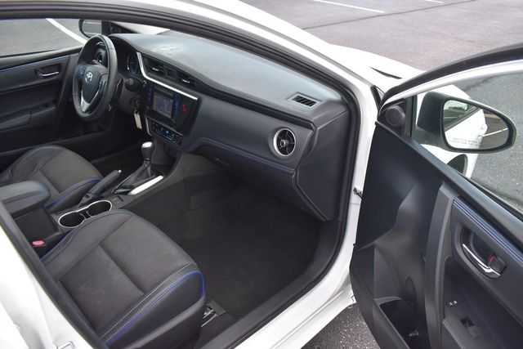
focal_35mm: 27
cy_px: 174
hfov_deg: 67.4
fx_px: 392
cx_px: 262
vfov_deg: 48.0
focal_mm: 18
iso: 400
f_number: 4
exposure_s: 1/250
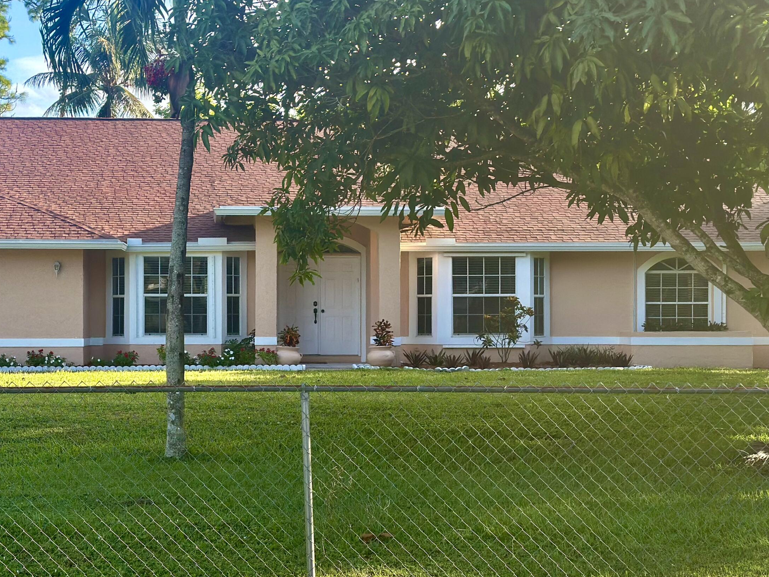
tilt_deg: +0.9
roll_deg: +0.5
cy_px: 299
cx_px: 276
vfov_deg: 22.2
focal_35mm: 66
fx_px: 1466
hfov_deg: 29.2
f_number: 1.78
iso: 80
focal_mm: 6.86
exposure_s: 1/935
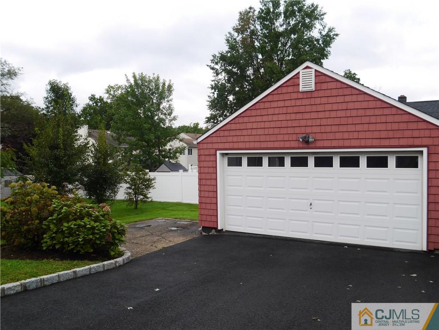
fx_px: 482
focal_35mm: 38
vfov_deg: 37.7
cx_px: 220
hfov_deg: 49.0
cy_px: 165
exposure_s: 1/250
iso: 160
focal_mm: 19
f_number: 6.3
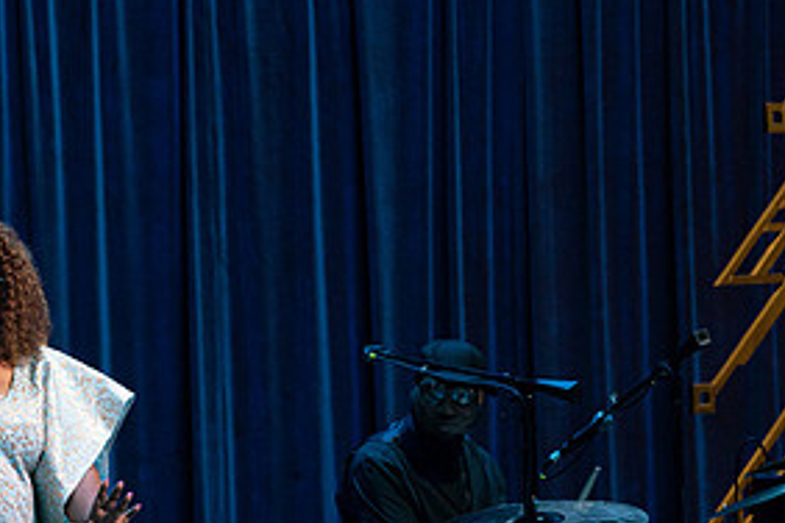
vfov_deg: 3.4
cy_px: 524
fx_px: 8700
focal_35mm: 399
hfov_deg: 5.2
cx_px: 33
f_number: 6.3
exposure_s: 1/250
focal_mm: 194
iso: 2500
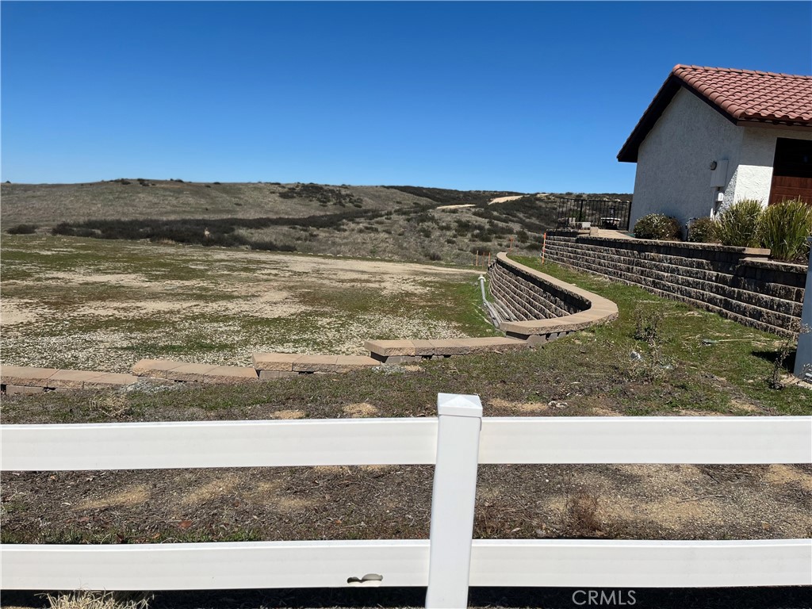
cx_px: 406
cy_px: 304
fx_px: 610
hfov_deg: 67.3
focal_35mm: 26
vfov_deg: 53.1
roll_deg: -3.4
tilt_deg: -8.4
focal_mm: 5.1
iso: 50
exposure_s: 1/7874
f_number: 1.6
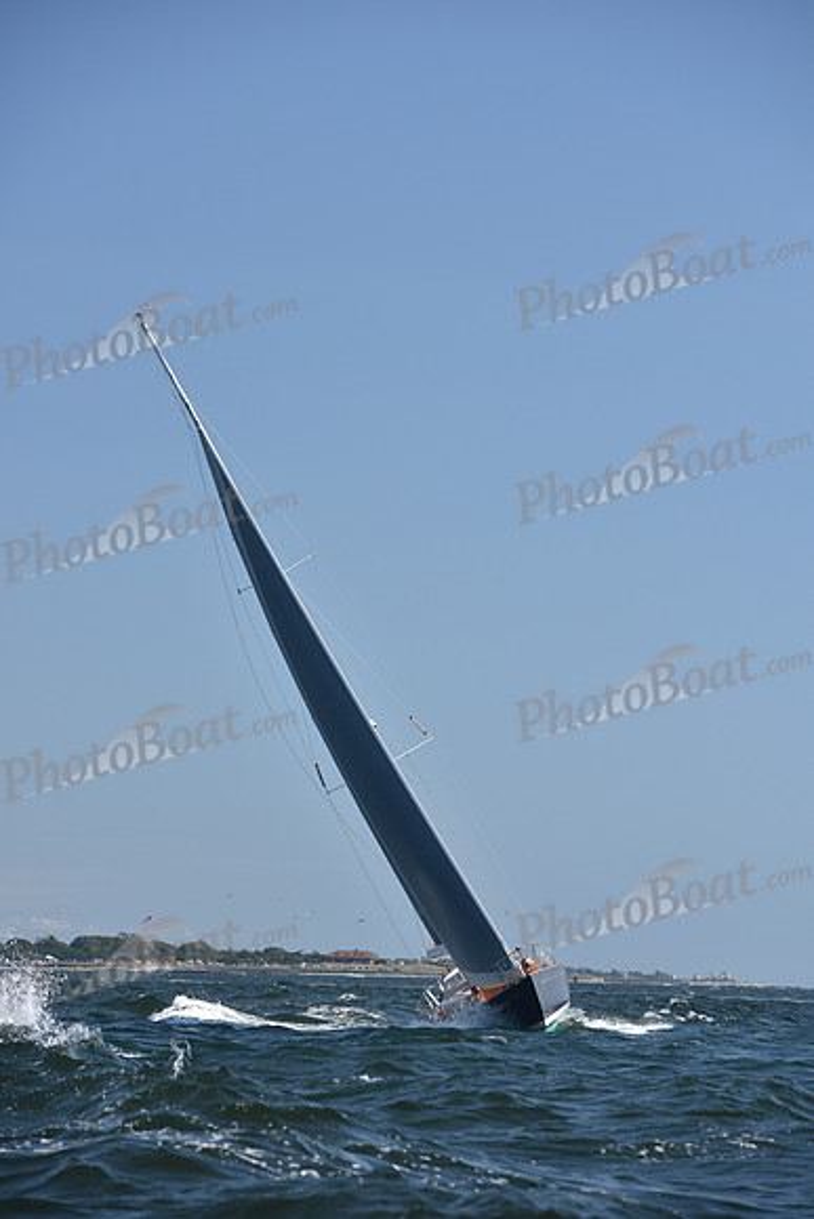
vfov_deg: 17.6
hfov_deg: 11.8
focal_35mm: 116
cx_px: 407
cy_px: 610
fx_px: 3932
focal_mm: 116
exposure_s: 1/1000
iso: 250
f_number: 5
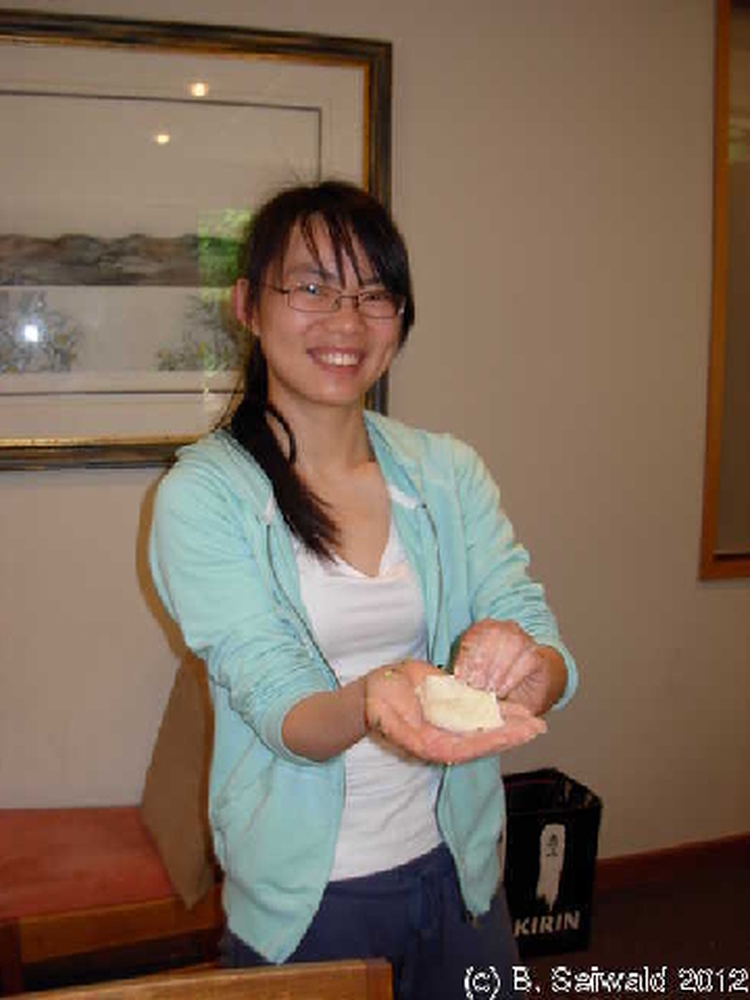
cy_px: 500
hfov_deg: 37.7
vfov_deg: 49.0
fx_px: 1098
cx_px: 375
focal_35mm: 38
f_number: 2.9
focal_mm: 6.3
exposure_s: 1/22.6
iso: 79
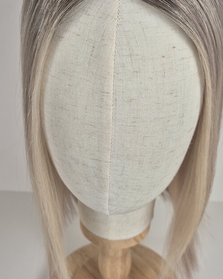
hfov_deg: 34.8
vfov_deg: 42.9
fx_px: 355
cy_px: 133
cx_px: 126
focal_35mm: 43
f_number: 1.8
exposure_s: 1/100
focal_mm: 5.4
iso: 25
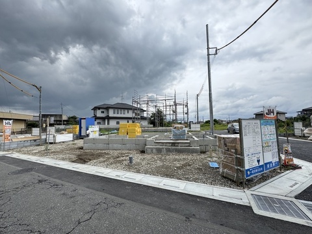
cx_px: 156
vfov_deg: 85.7
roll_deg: +1.3
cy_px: 117
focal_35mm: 14
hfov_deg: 102.1
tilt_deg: +4.7
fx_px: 126
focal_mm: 2.22
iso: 50
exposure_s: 1/1020
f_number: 2.2
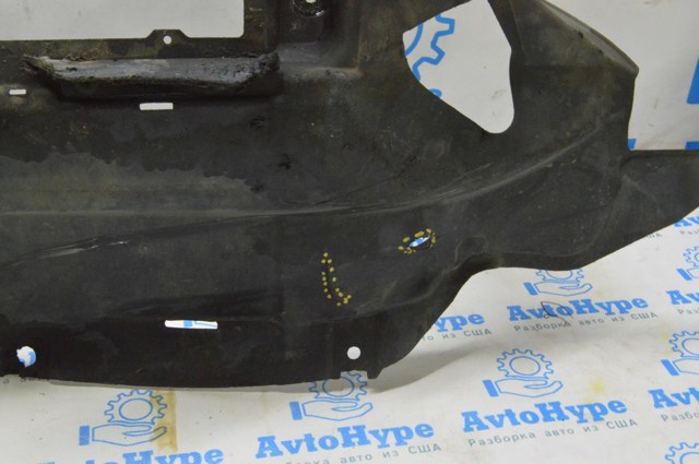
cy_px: 232
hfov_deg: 41.2
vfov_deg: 28.0
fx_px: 931
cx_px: 350
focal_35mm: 48
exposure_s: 1/15
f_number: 20
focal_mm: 32
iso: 6400
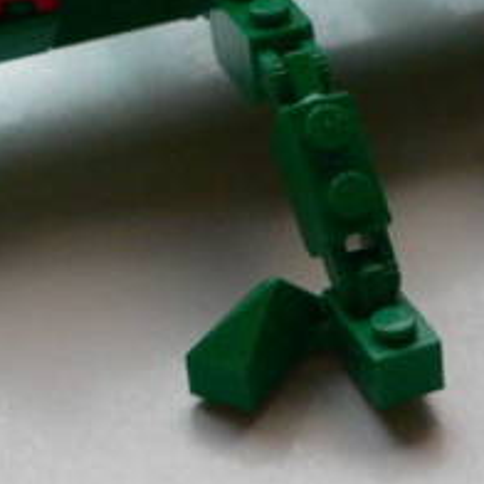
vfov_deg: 11.9
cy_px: 19
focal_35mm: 146
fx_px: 2310
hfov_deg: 11.9
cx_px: 393
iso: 200
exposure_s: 1/40
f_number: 2.8
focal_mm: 6
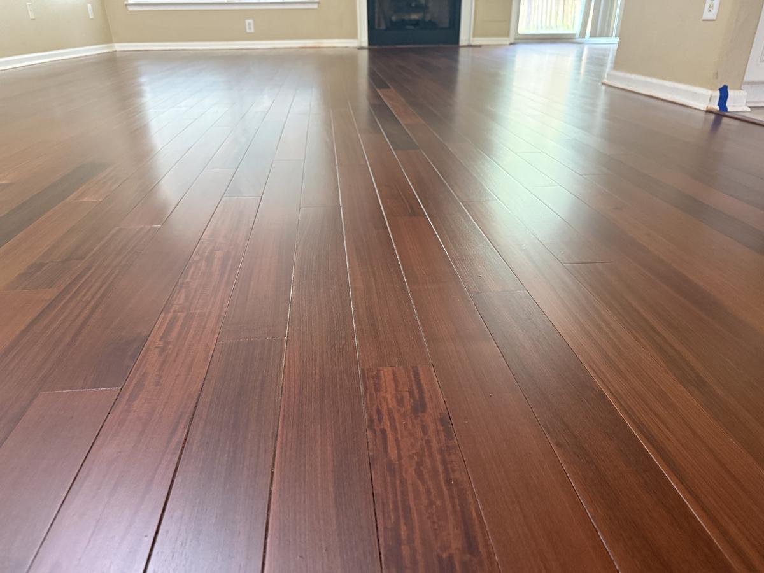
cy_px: 286
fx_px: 530
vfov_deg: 56.8
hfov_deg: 71.6
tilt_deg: -26.7
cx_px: 382
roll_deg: +1.1
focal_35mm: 24
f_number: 1.78
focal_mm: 6.76
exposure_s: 1/60
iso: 800
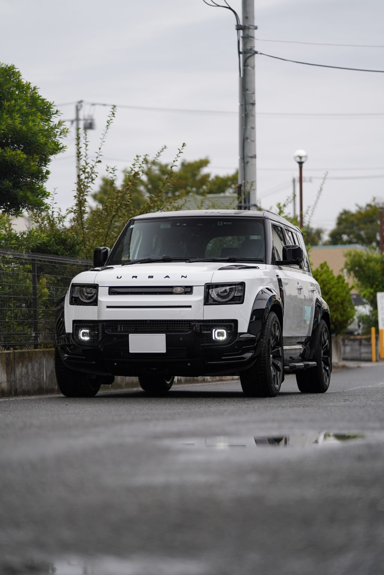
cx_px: 192
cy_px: 288
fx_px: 1776
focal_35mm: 111
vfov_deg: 18.4
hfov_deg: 12.3
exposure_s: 1/800
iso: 500
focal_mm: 111
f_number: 2.8
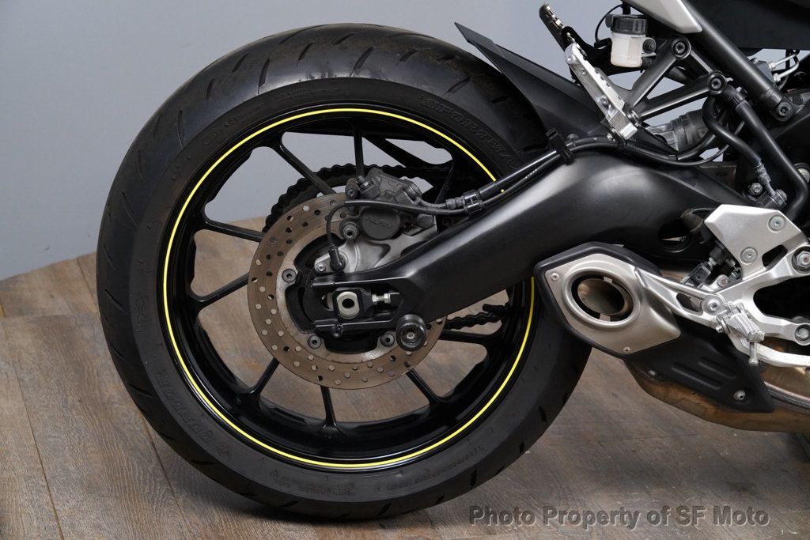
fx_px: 1958
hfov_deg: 23.4
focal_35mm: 87
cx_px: 405
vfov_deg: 15.7
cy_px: 270
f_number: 9
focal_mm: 87
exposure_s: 1/80
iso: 5000
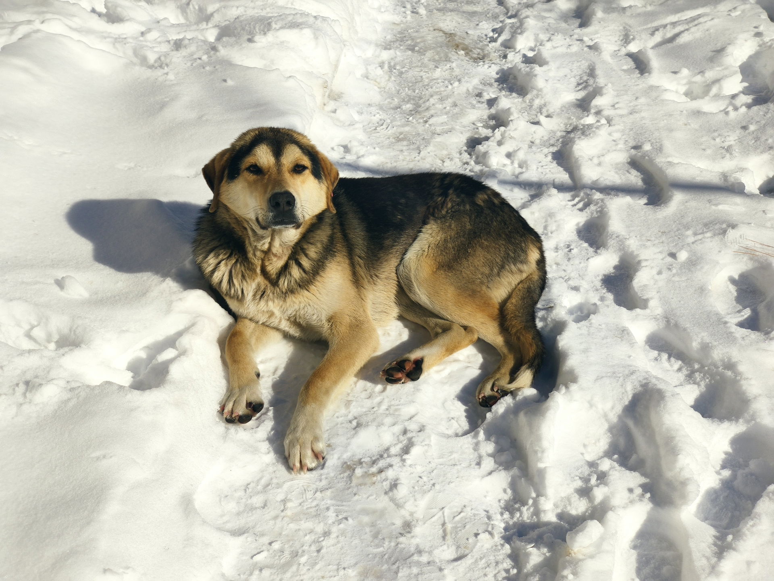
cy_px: 290
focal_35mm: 51
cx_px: 387
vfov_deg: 28.6
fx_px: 1140
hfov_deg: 37.5
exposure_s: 1/3179
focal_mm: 6.22
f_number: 2.2
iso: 100
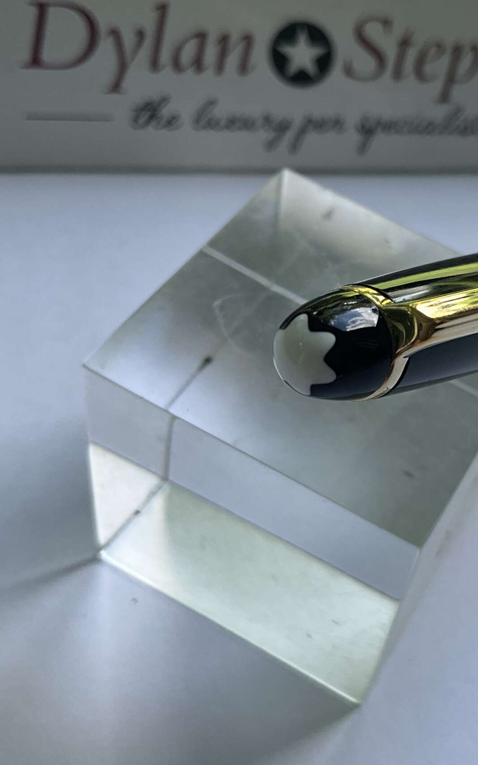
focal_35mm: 46
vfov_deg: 43.5
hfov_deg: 27.2
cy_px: 372
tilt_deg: -49.9
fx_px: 959
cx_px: 412
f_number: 1.8
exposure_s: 1/212
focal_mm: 3
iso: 20
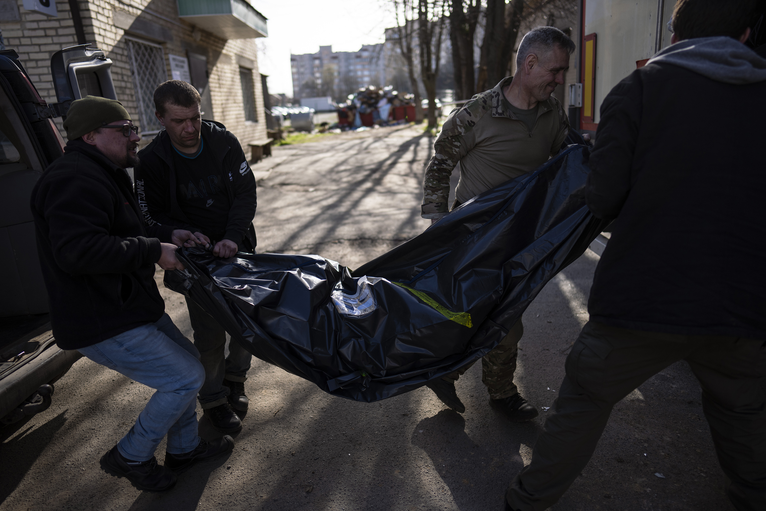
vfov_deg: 53.1
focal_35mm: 24
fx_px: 511
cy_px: 256
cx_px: 383
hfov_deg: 73.7
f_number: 1.4
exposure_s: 1/3200
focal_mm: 24
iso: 100
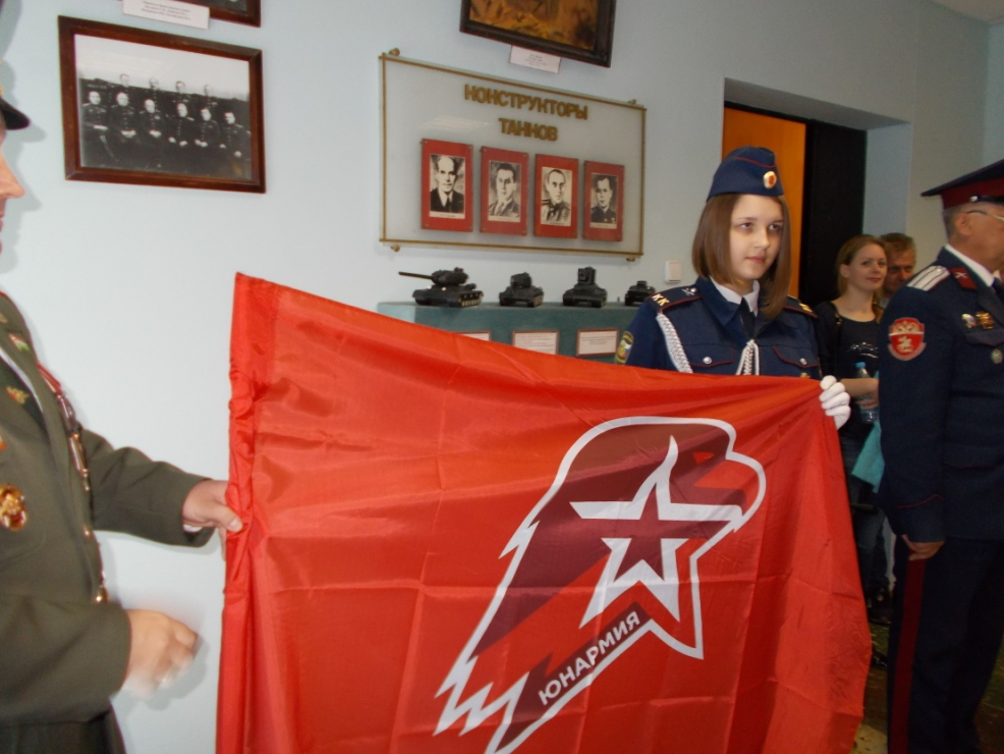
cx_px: 497
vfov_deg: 51.4
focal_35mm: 27
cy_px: 371
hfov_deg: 65.3
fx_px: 783
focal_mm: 4.6
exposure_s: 1/25
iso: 200
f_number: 3.2
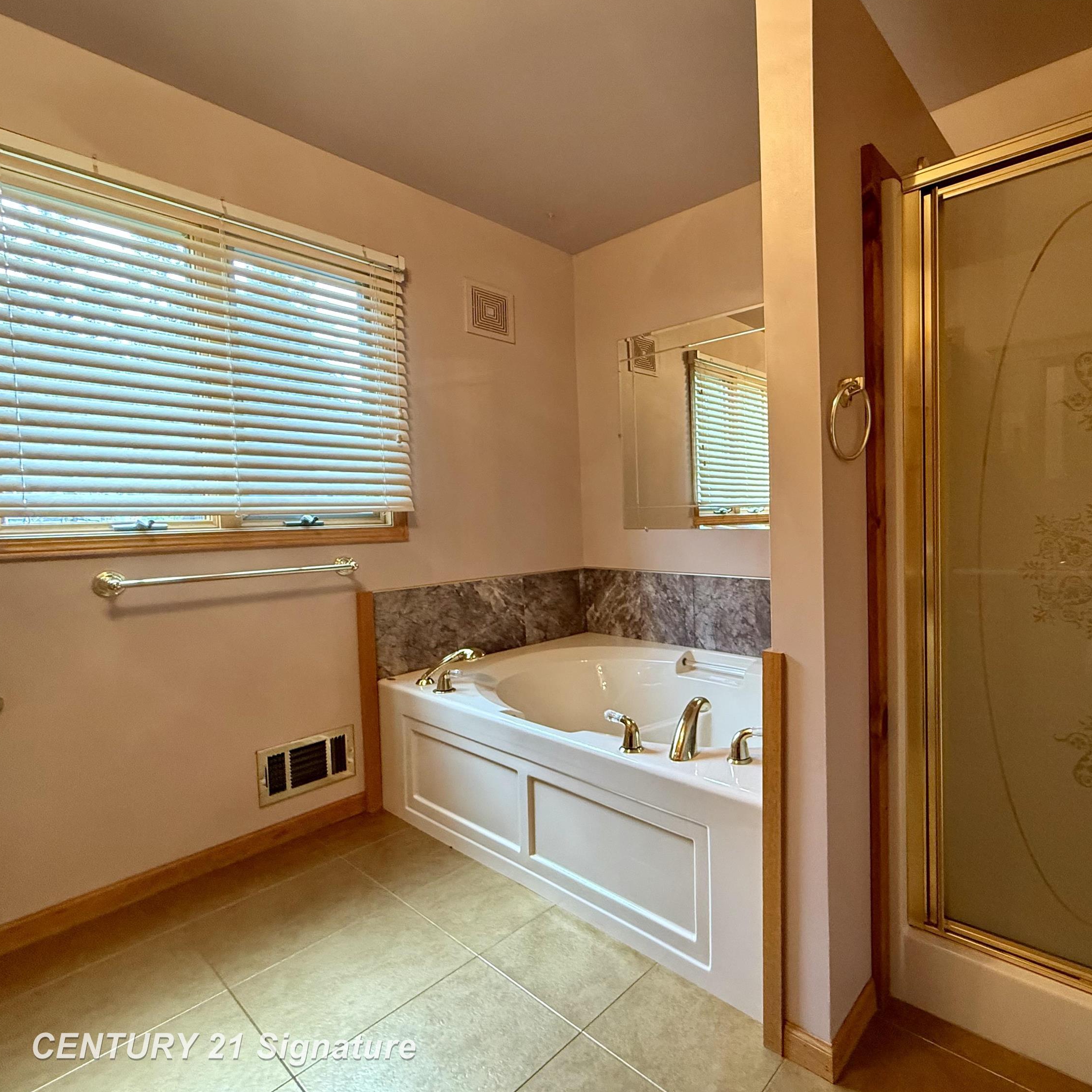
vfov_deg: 84.0
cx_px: 737
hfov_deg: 80.9
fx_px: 607
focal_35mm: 17
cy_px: 541
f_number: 2.2
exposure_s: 1/60
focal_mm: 2.22
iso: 320
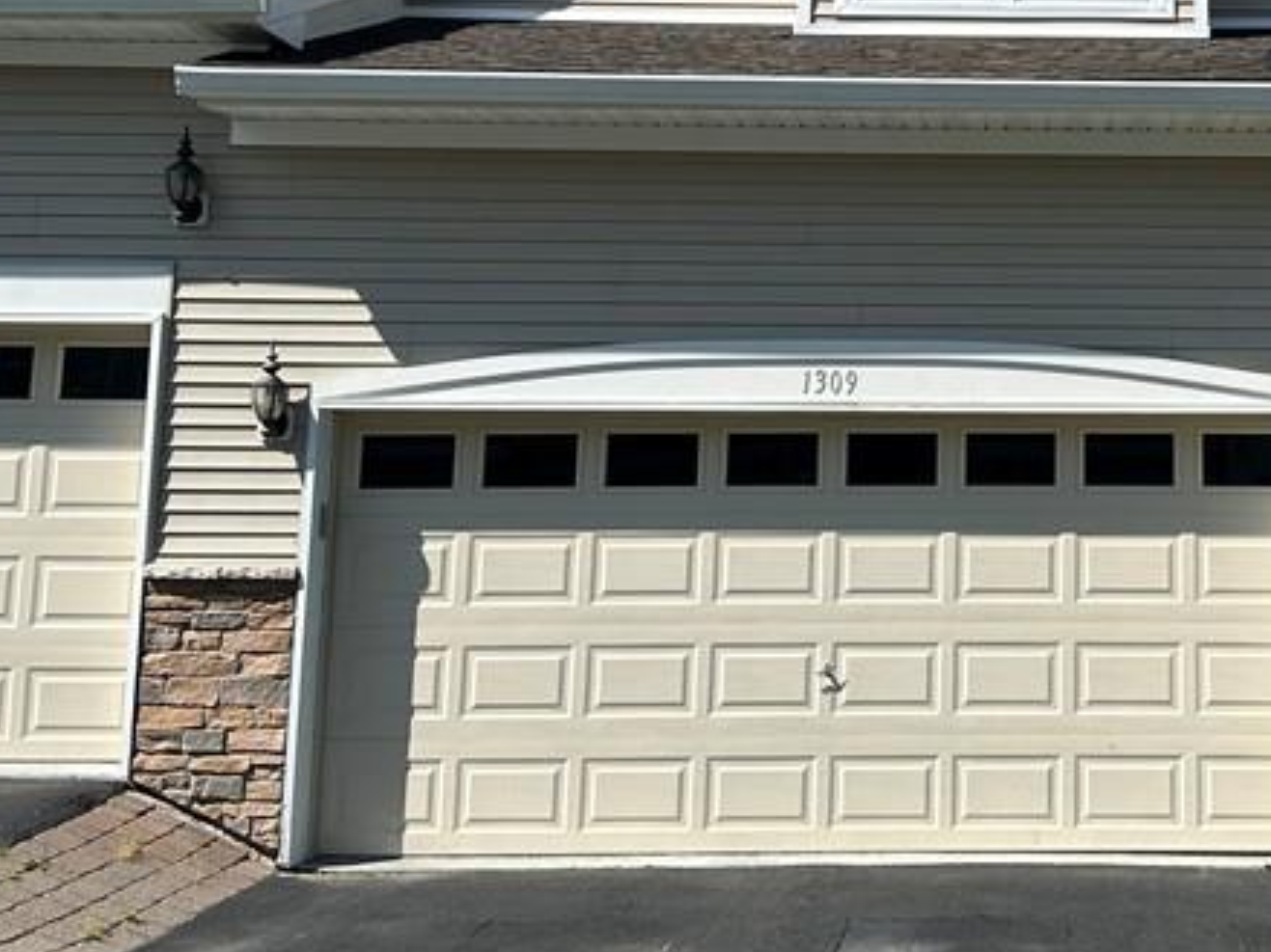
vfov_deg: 25.7
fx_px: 2056
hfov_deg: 33.0
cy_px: 197
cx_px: 1077
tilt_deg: +8.3
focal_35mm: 56
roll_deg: -0.6
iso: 80
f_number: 1.78
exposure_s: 1/5525
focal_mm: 6.86
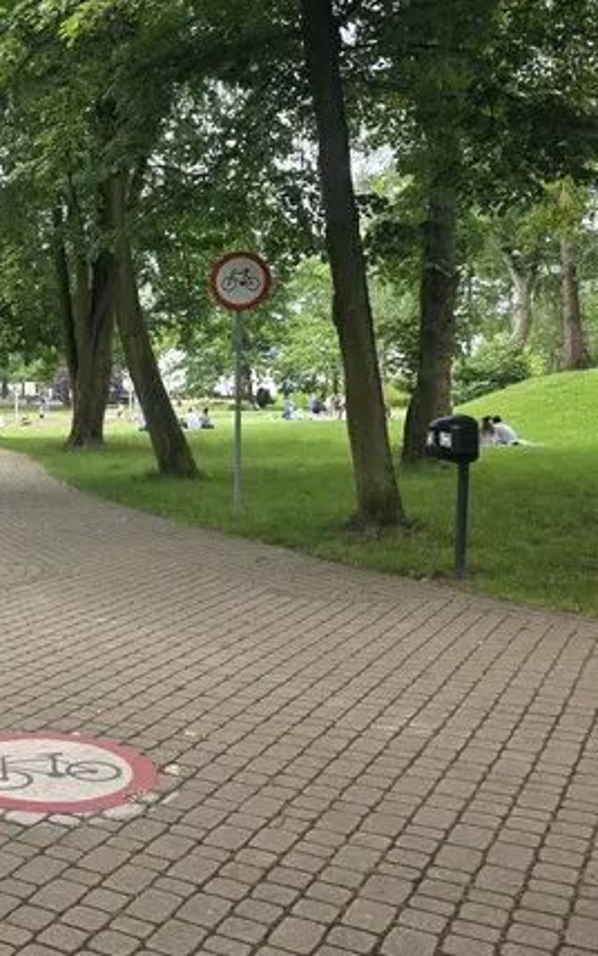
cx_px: -80
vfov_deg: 48.1
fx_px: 1068
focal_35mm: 41
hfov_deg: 28.1
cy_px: 415
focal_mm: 6.3
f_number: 1.7
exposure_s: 1/359
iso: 64
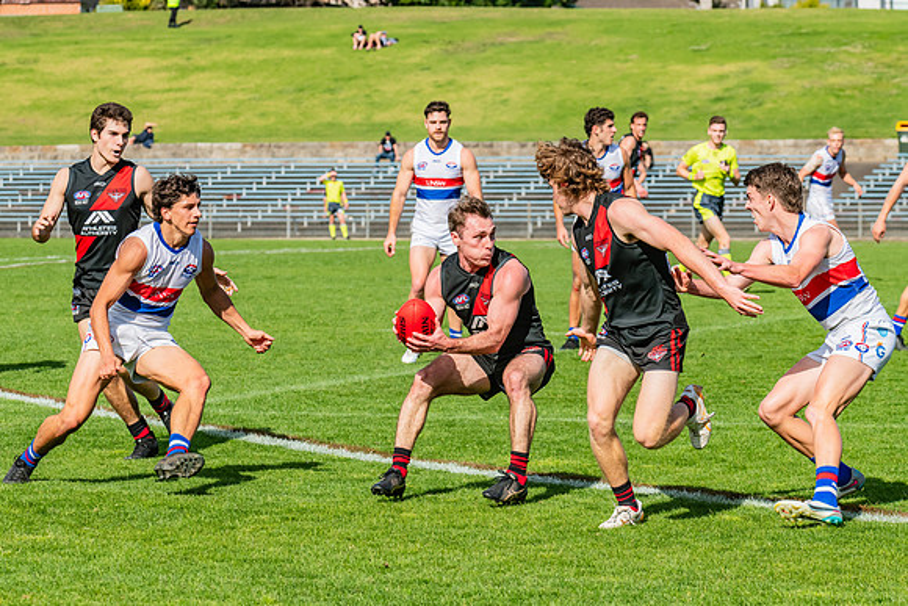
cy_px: 303
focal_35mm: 172
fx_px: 4351
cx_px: 450
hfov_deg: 11.9
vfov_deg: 8.0
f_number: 10
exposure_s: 1/1600
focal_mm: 170
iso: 800
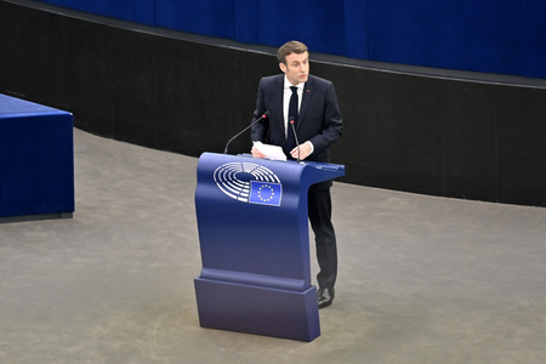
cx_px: 273
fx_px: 3033
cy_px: 182
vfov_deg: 6.9
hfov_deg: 10.3
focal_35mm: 200
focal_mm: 200
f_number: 2.8
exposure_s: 1/320
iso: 1250
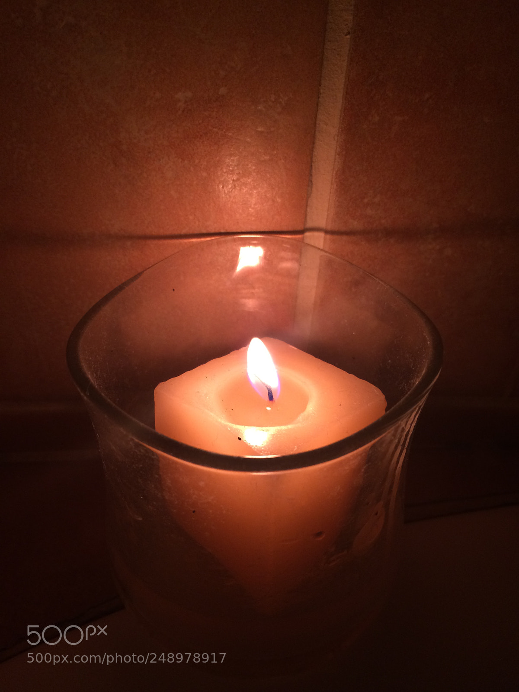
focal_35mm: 29
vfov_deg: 61.7
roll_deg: -1.4
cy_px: 346
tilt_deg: -42.8
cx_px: 260
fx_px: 580
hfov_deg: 48.2
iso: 125
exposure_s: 1/33
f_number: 2.2
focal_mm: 4.15
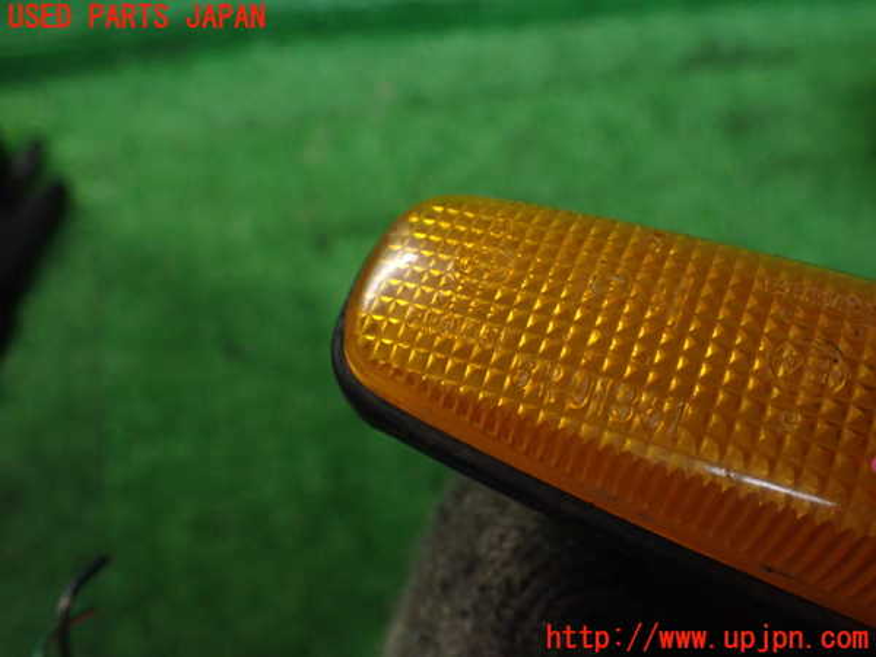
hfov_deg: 60.0
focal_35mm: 30
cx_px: 438
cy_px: 328
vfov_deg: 46.8
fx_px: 759
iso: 640
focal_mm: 5.4
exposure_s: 1/125
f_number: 2.3
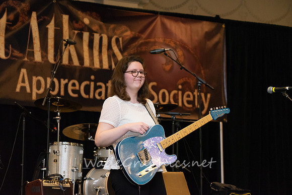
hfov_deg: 16.0
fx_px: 1038
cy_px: 98
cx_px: 146
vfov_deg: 10.7
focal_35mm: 128
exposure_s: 1/200
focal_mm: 128
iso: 4000
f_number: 6.3
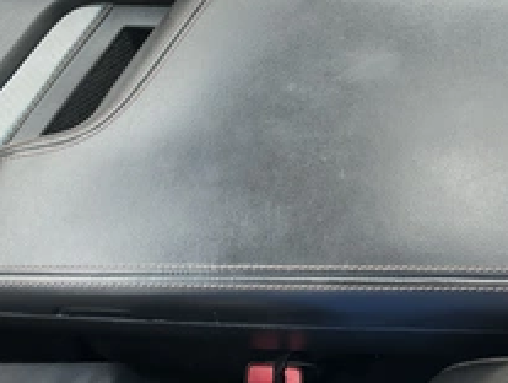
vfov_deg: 26.5
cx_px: 385
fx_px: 794
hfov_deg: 34.7
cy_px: 64
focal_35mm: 54
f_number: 1.8
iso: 25
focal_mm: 3
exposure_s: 1/122
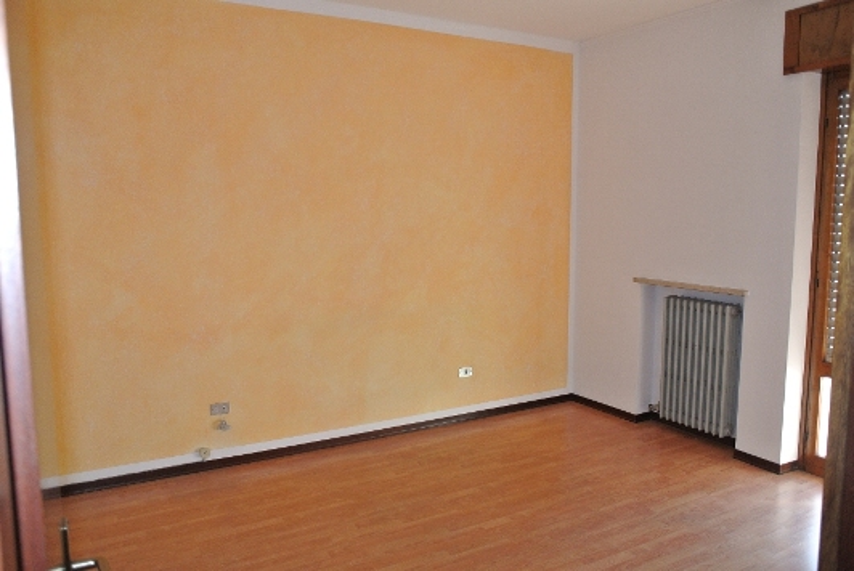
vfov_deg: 48.0
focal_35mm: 27
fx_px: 641
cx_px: 427
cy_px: 286
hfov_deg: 67.3
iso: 200
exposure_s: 1/60
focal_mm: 10
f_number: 2.8
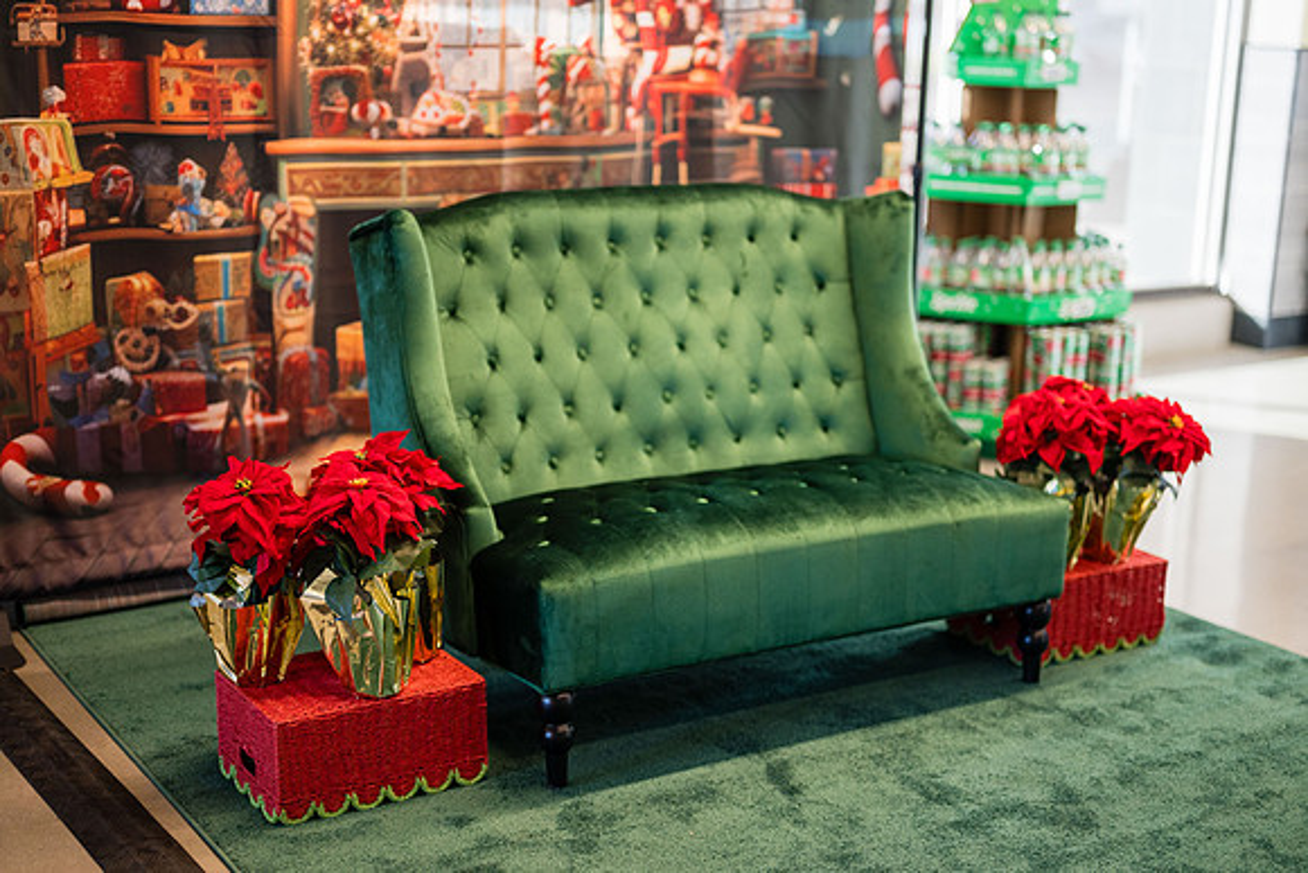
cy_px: 436
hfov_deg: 39.6
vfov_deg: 27.0
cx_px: 654
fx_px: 1817
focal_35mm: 50
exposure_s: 1/640
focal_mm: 50
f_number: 1.3
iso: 800
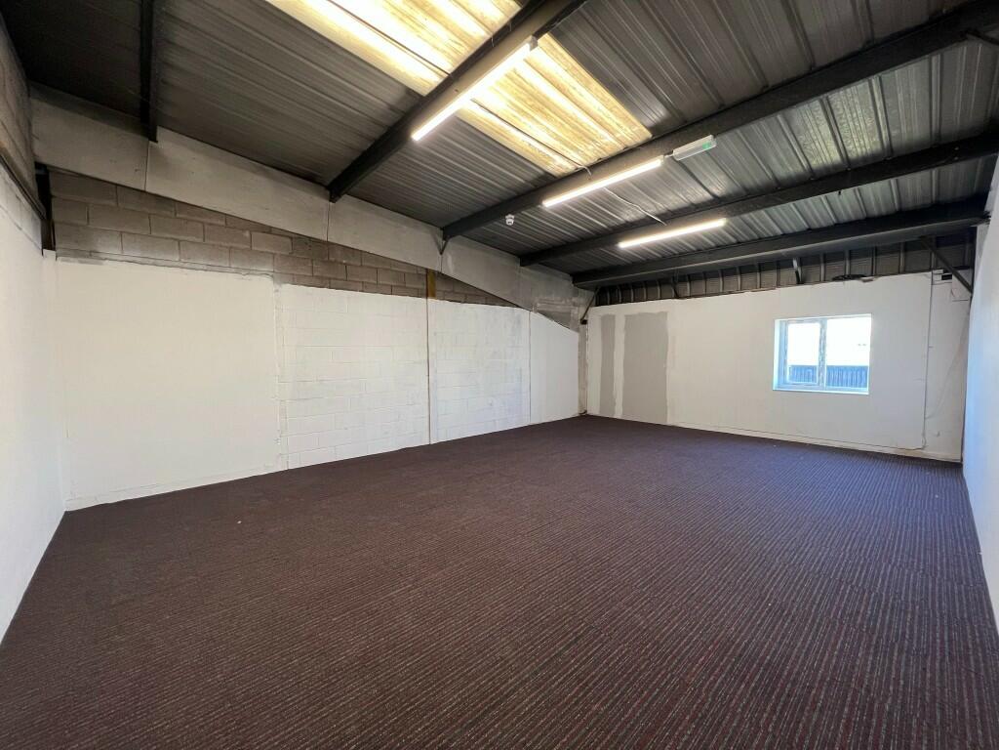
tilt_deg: -2.8
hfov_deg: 106.2
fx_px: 375
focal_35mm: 13
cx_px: 500
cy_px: 375
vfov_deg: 89.9
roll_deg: +0.5
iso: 125
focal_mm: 1.57
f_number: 1.8
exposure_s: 1/50
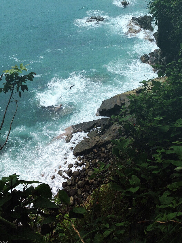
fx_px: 357
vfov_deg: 37.4
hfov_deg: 28.6
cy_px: 98
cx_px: 85
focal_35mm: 51
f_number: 2.4
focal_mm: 4.28
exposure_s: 1/1727
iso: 50
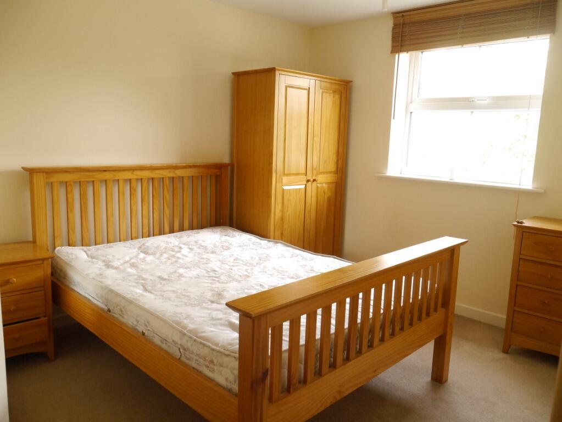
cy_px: 211
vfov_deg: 49.8
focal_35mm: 28
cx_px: 281
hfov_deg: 63.4
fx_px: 455
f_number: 5.6
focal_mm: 14
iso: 1600
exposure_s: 1/60
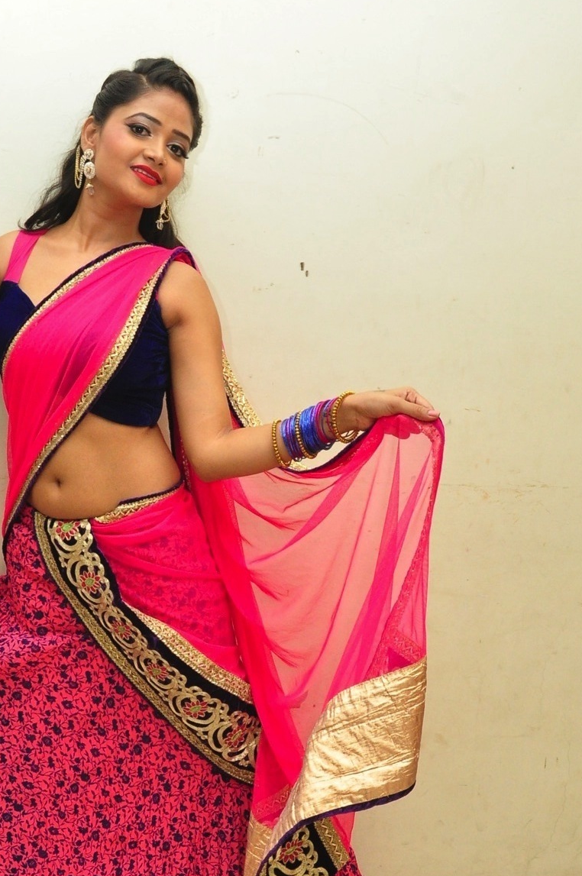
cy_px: 618
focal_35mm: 52
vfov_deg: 37.6
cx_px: 129
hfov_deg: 25.5
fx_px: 1264
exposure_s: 1/125
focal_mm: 22
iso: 1600
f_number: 7.1
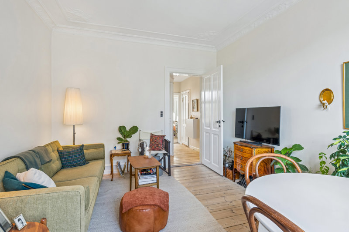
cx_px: 174
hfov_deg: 90.0
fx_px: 174
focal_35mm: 18
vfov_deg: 67.4
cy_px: 116
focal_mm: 18
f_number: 9
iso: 160
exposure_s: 1/6
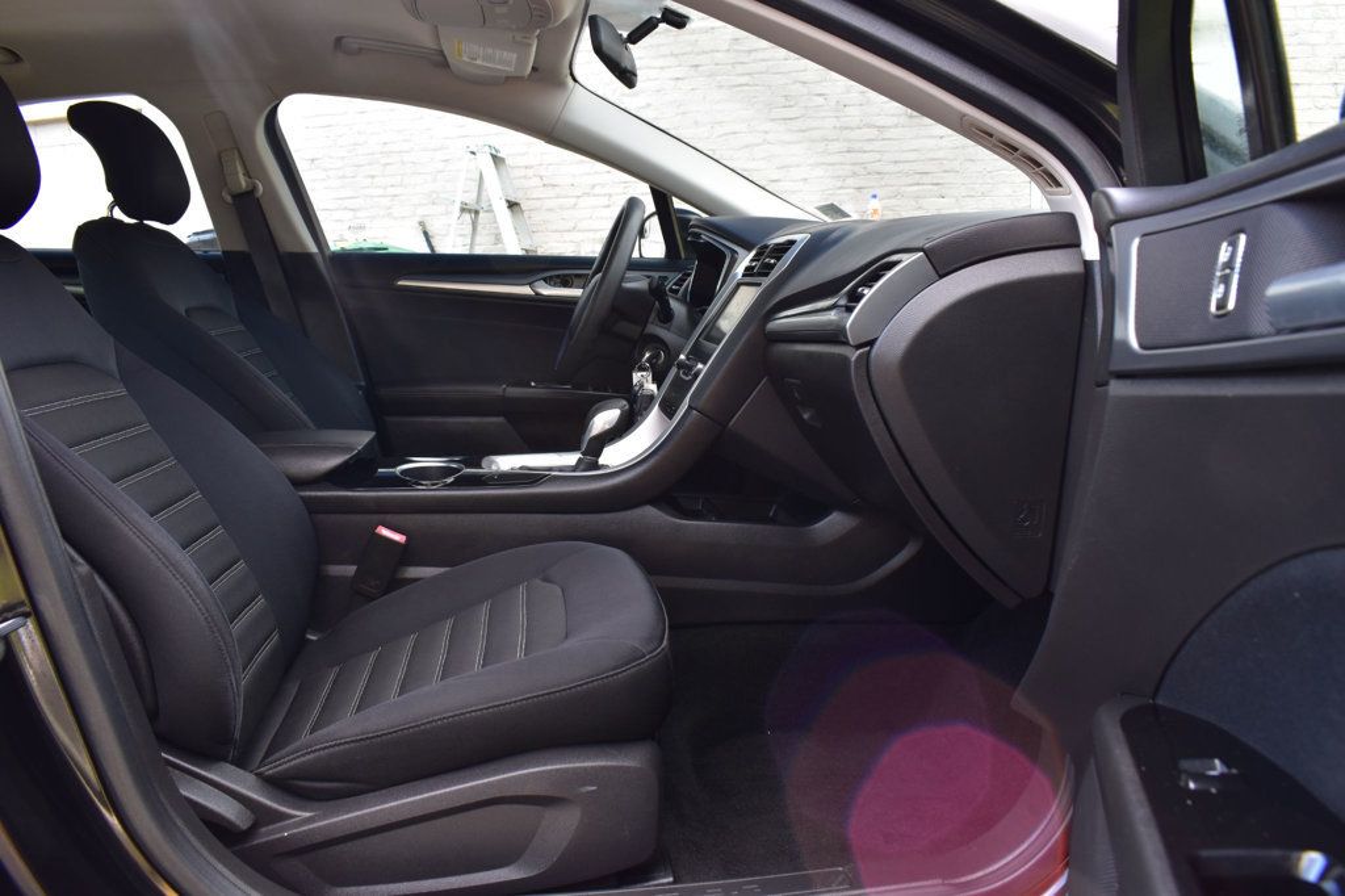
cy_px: 448
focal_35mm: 27
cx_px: 672
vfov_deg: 47.9
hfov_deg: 67.4
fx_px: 1008
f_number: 8
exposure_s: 1/80
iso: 400
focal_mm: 18
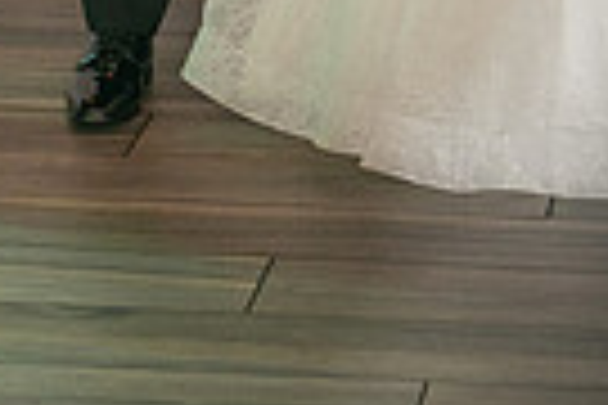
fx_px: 3648
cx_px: 410
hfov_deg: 9.5
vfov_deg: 6.1
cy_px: -618
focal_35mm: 216
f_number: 2.8
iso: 800
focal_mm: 42
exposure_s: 1/125
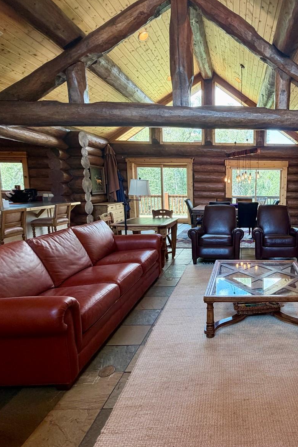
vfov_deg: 84.0
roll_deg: -0.8
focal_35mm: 20
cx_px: 250
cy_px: 221
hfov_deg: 56.1
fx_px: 248
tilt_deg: -8.8
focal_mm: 2.22
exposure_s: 1/120
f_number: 2.2
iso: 160
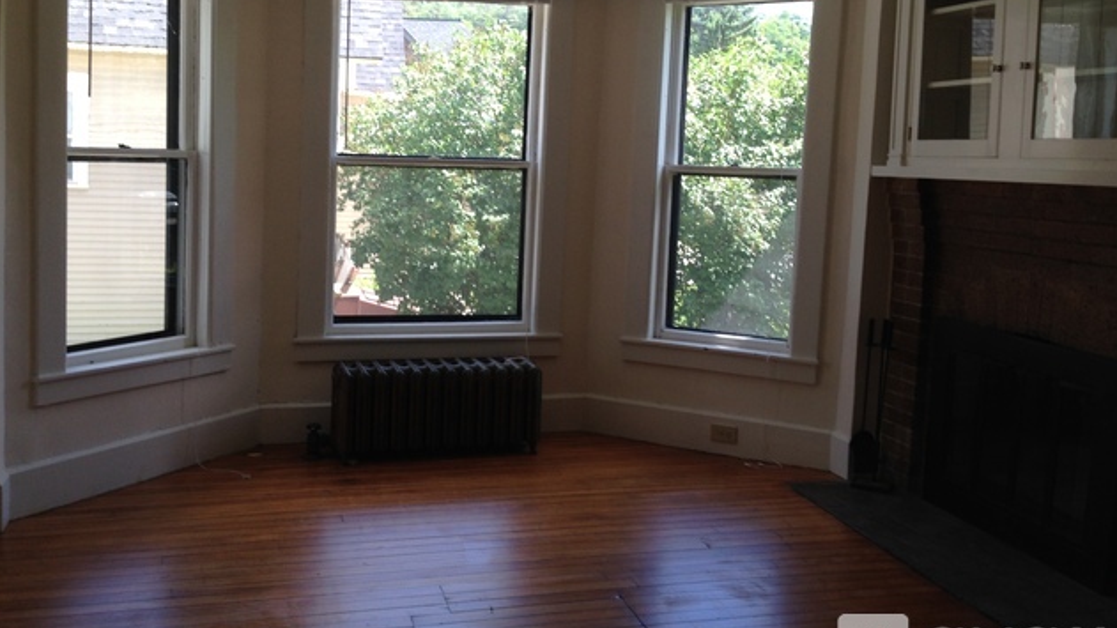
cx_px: 534
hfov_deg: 52.8
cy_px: 242
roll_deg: +0.6
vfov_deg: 31.1
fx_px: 1126
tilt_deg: -5.2
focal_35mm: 38
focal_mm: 4.12
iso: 50
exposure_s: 1/147
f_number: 2.4
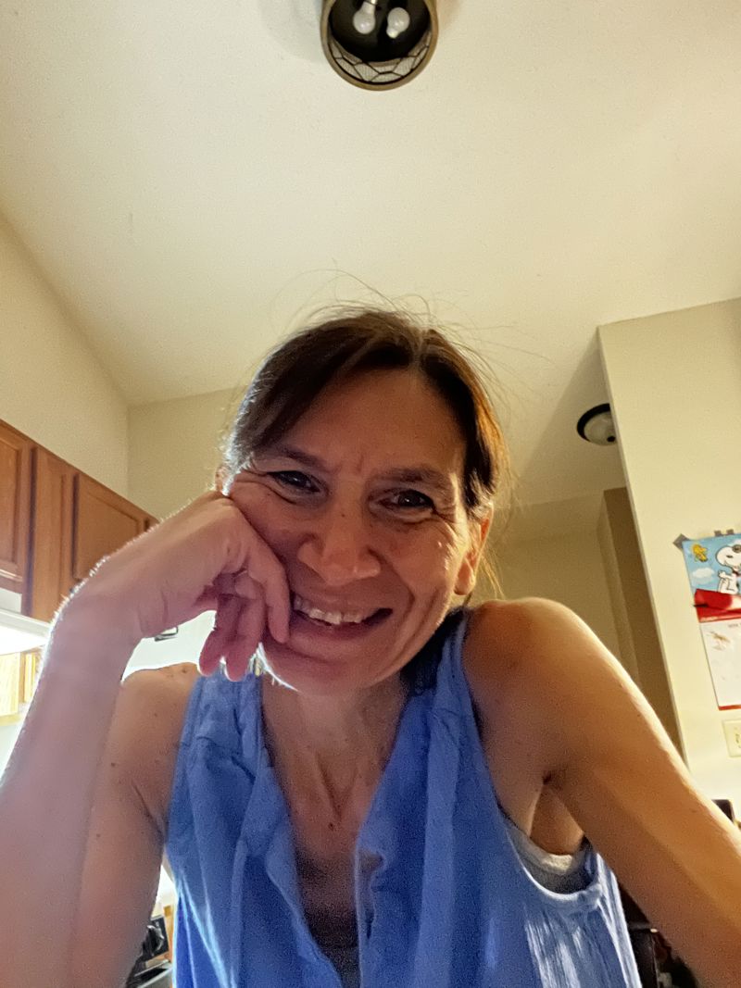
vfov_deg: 60.0
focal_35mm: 30
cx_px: 370
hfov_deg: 46.8
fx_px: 856
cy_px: 494
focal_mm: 2.71
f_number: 2.2
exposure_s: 1/15
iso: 3200
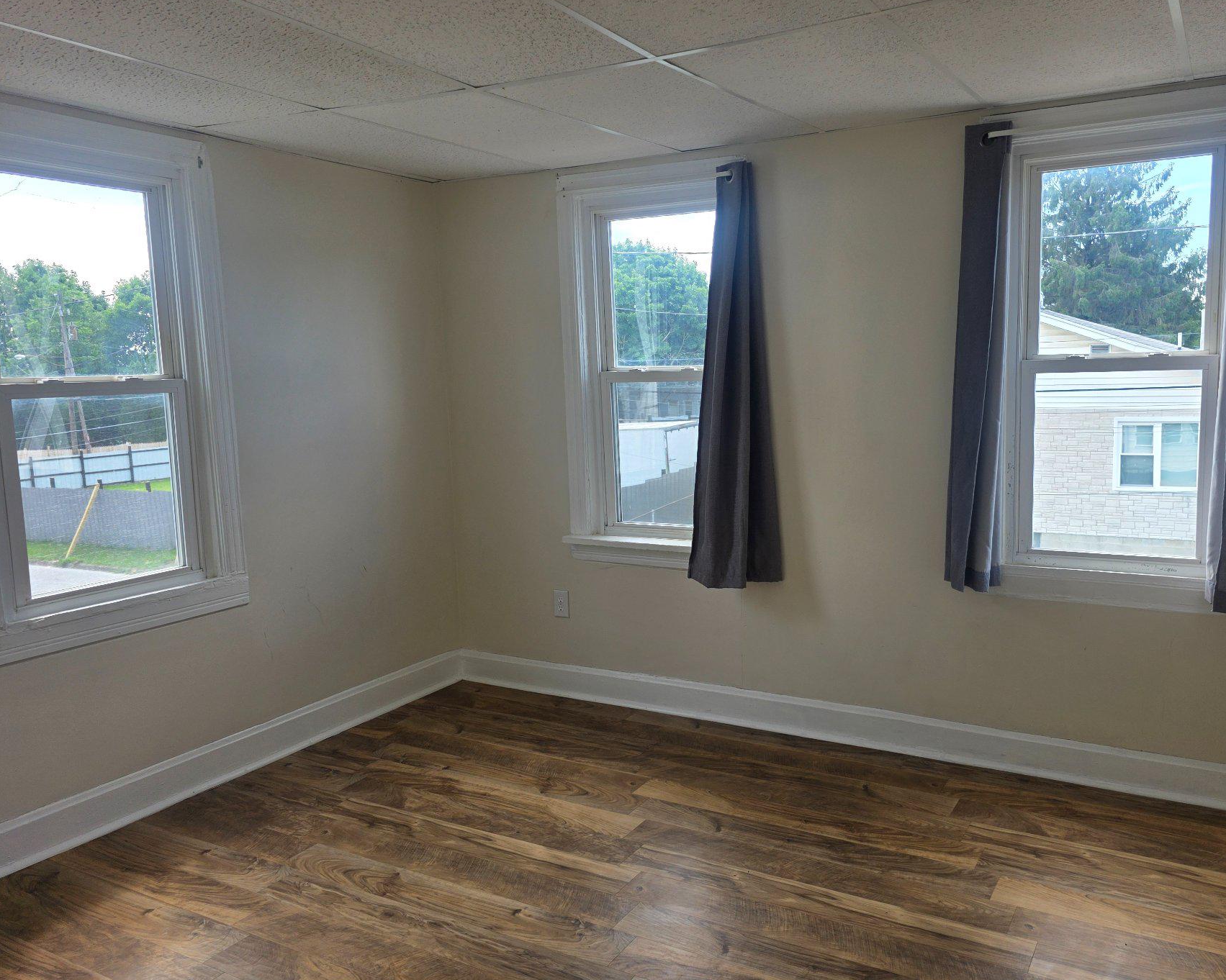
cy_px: 502
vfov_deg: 53.2
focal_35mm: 27
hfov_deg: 63.5
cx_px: 735
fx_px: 980
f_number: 1.7
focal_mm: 6.3
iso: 16
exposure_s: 1/120
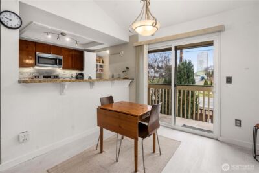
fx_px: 115
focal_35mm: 16
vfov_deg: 73.8
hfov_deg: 96.7
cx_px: 130
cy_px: 86
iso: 80
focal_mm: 16
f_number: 7.1
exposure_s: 1/60
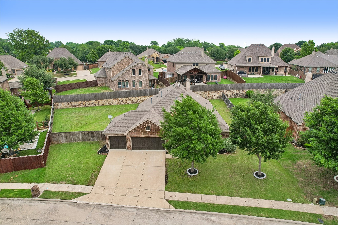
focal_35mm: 22
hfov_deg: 78.6
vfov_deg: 57.2
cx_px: 169
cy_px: 112
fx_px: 207
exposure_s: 1/1600
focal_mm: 8.4
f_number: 2.8
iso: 100
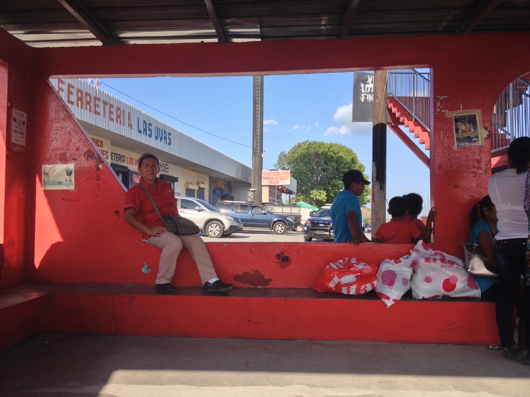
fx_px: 536
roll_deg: +0.2
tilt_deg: -0.2
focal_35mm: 35
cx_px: 265
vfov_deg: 40.7
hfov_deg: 52.6
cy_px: 198
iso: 50
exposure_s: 1/986
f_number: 2.4
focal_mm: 4.28
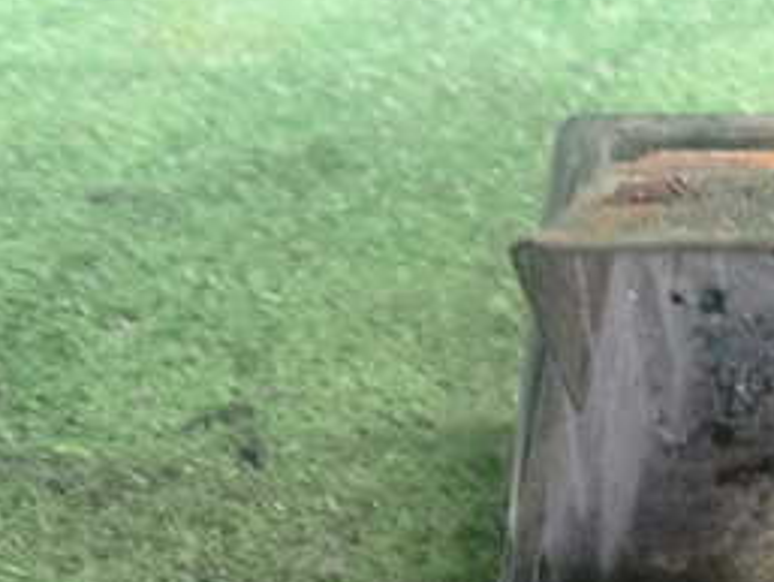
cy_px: 510
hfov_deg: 25.4
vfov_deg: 20.6
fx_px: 1566
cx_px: 891
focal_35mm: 70
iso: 800
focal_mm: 5.4
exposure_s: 1/25
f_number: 2.3
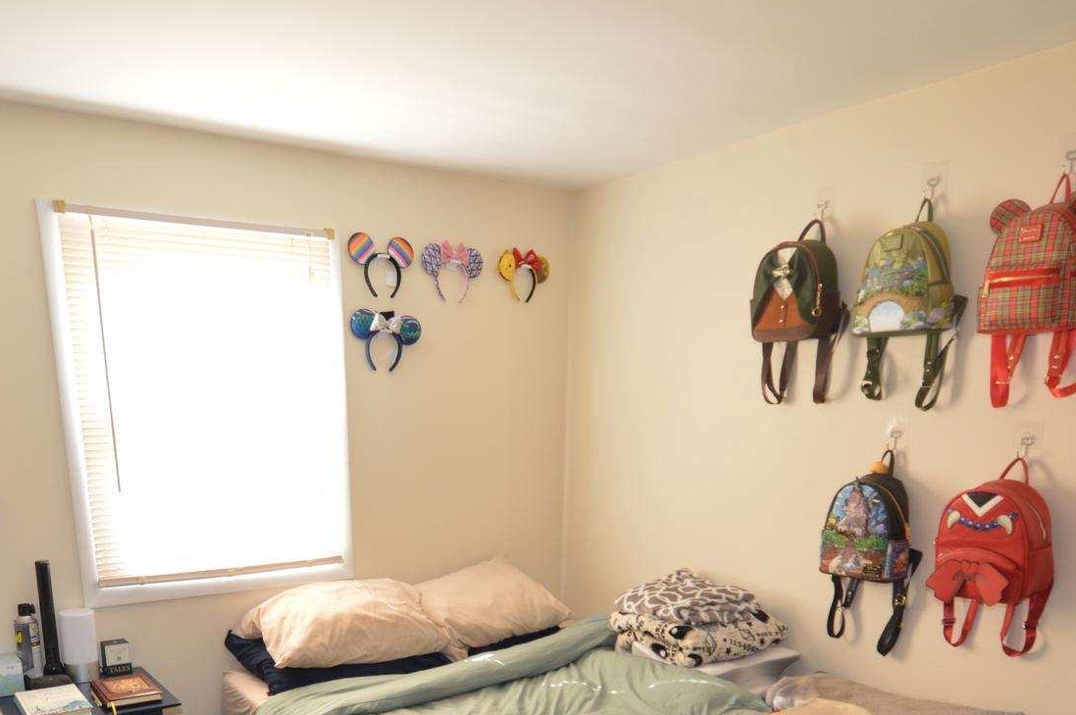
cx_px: 488
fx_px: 836
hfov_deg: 65.4
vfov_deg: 42.4
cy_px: 645
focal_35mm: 28
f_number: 3.5
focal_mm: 10
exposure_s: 1/60
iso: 360
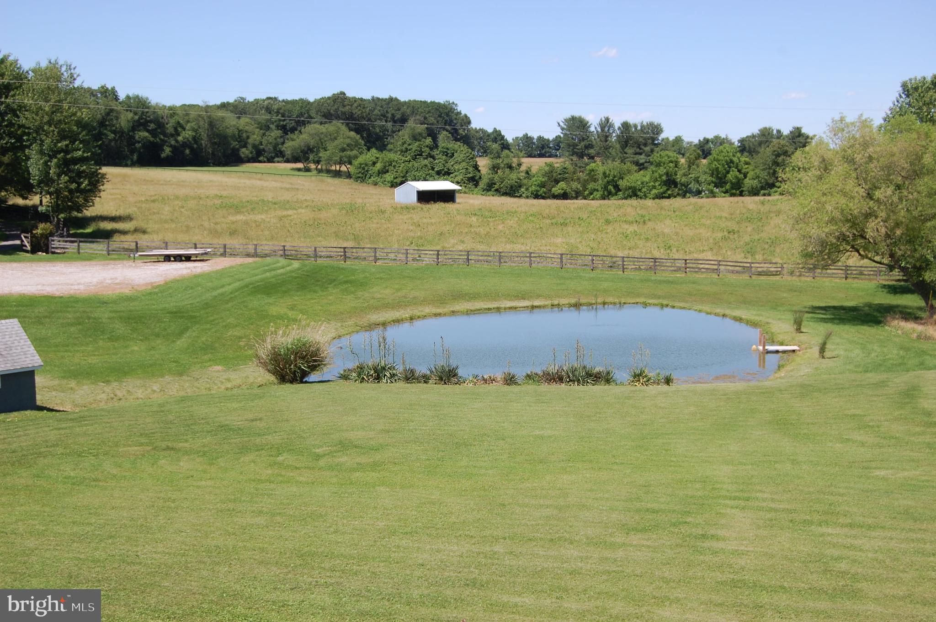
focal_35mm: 45
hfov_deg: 43.6
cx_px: 468
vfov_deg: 29.8
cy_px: 311
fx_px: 1169
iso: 200
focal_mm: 30
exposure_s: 1/250
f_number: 8
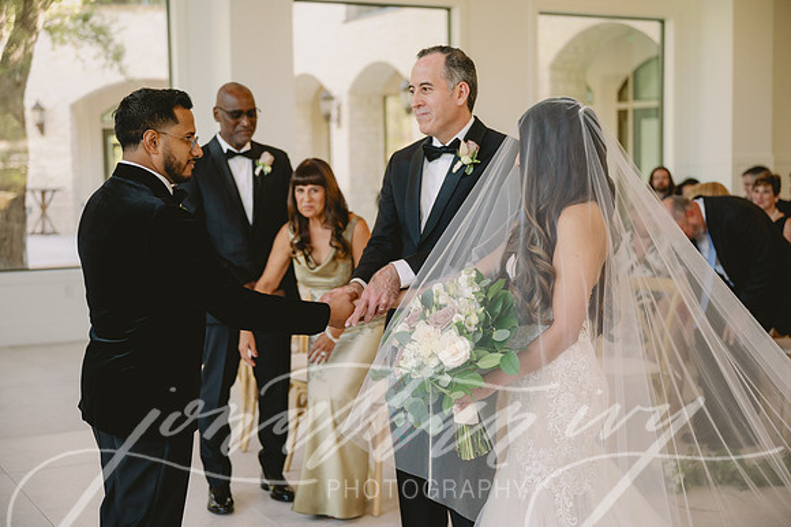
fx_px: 1164
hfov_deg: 37.5
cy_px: 264
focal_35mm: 53
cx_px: 396
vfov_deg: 25.5
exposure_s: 1/640
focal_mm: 53
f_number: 2.8
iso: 1000
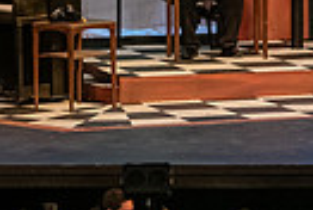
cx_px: 323
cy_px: 1
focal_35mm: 362
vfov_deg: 3.8
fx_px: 3155
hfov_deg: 5.7
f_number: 3.5
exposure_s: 1/200
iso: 2500
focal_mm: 82
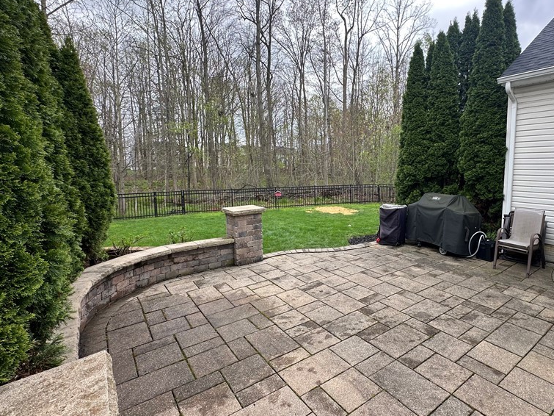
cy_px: 192
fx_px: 304
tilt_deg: -4.8
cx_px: 340
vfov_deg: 68.6
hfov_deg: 83.3
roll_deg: +0.3
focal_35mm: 19
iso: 40
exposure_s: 1/274
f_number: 2.2
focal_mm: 2.22
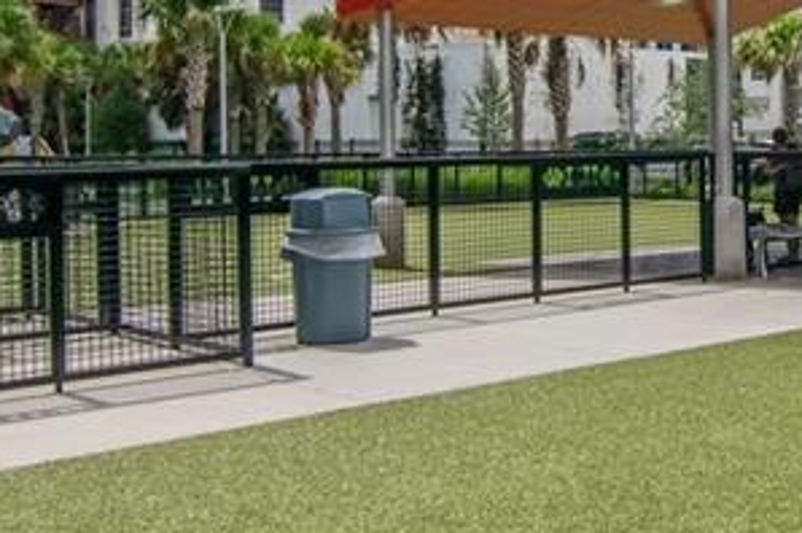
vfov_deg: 23.6
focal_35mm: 57
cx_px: 745
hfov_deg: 33.1
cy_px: 143
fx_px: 1262
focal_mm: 11
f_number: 7.1
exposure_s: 1/3200
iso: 500
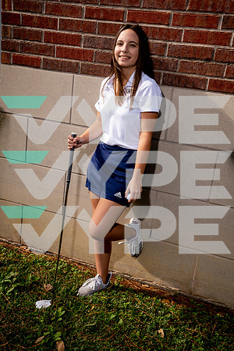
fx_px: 390
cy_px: 176
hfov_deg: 33.4
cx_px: 117
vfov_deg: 48.5
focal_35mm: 40
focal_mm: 40
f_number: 8
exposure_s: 1/250
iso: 160
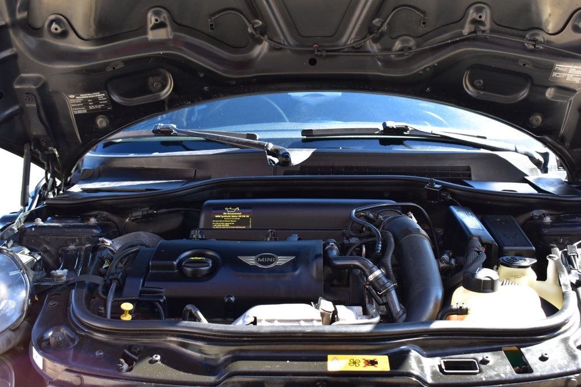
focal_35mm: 39
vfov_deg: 34.2
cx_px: 290
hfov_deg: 49.6
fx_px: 629
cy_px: 194
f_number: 9
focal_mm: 26
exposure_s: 1/100
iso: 400
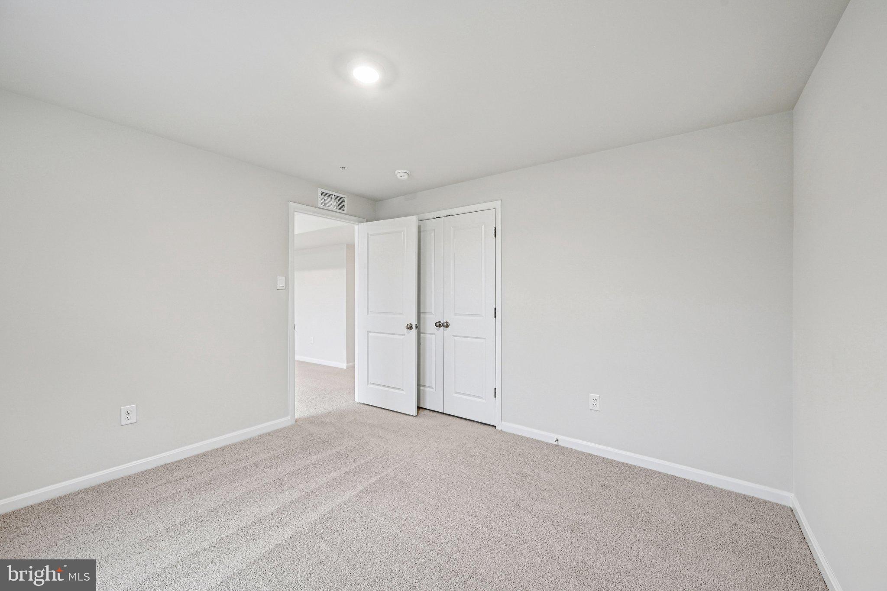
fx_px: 345
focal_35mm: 14
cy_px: 296
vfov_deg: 81.2
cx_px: 444
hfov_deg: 104.3
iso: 400
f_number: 8
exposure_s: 1/10
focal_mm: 14
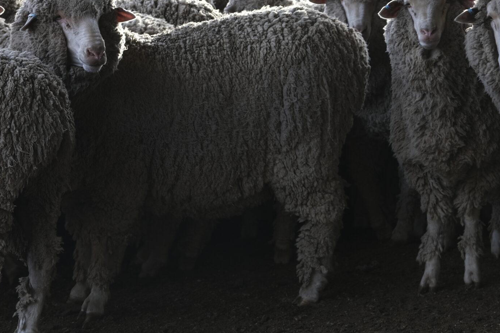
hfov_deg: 13.2
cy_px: 122
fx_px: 2139
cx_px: 55
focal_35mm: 154
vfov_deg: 8.9
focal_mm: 55
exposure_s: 1/120
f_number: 4.5
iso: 160
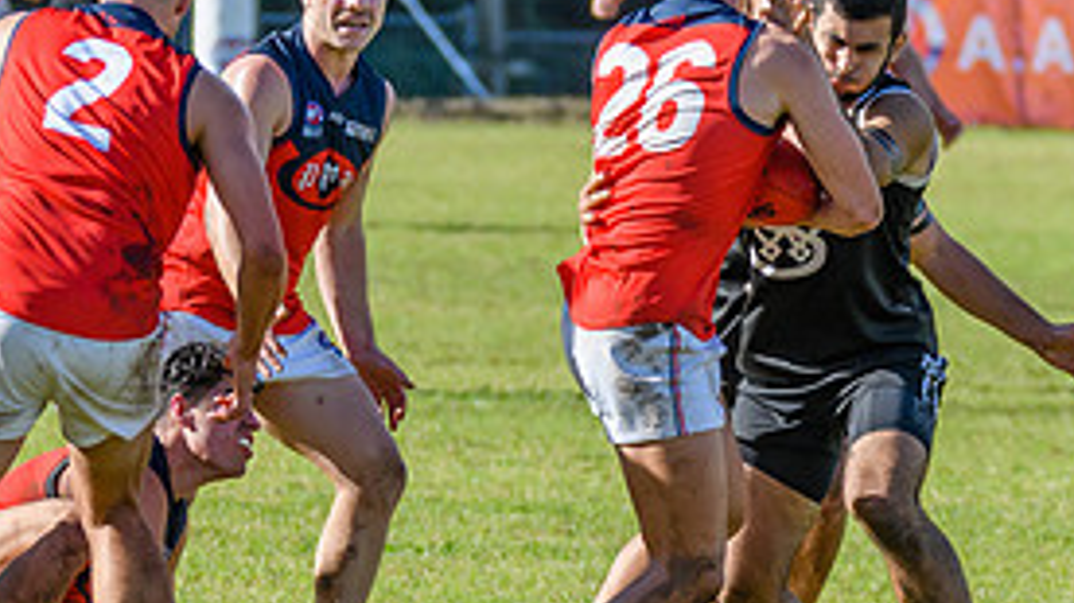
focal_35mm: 891
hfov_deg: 2.4
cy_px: 185
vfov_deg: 1.4
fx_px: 25364
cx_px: 455
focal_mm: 240
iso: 900
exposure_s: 1/2000
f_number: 5.3
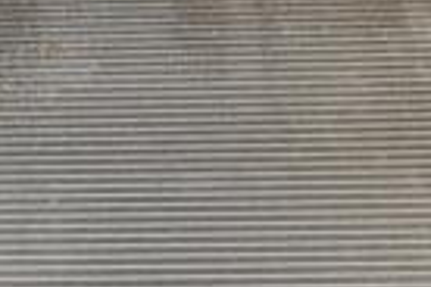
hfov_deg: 16.8
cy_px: 299
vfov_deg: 11.6
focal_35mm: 117
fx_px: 1401
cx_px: -75
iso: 800
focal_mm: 18
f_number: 5.6
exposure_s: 1/200
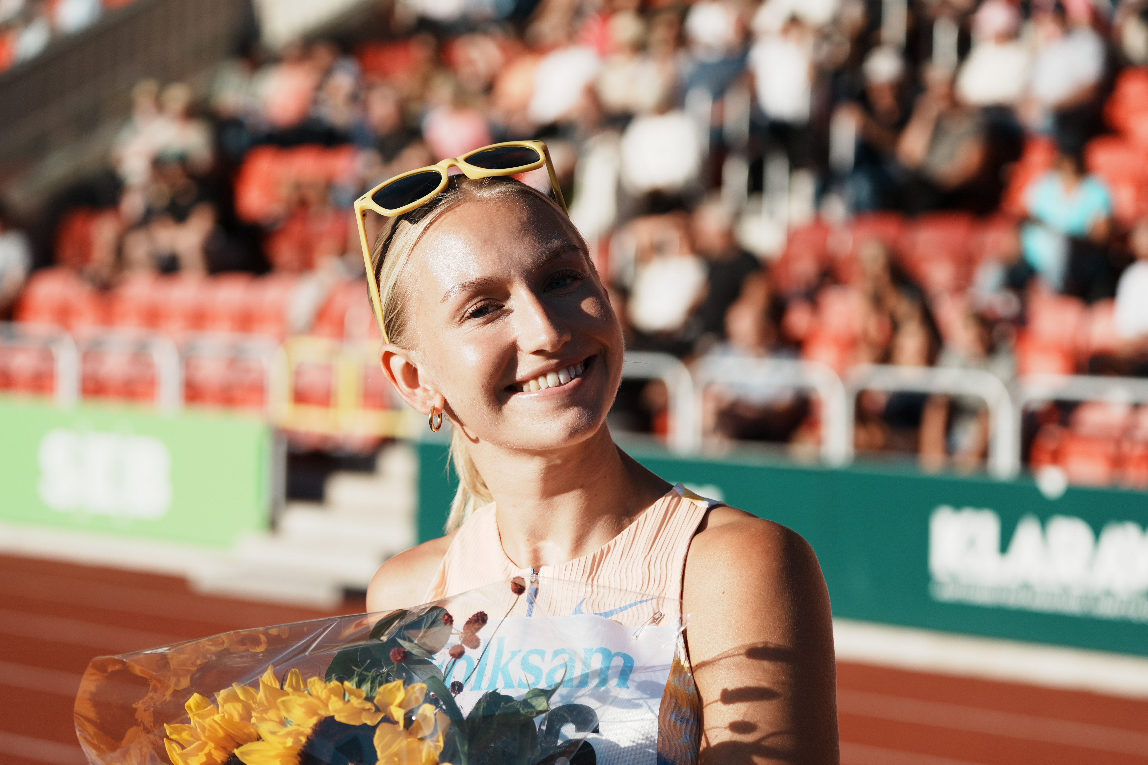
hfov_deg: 19.1
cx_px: 551
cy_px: 395
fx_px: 3412
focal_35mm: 107
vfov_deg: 12.8
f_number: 4
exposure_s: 1/1000
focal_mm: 92
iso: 100
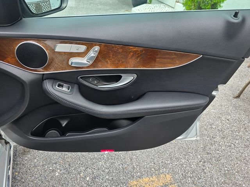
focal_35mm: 23
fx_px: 166
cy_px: 94
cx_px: 125
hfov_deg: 73.9
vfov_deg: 58.9
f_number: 1.7
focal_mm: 6.3
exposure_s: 1/120
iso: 32
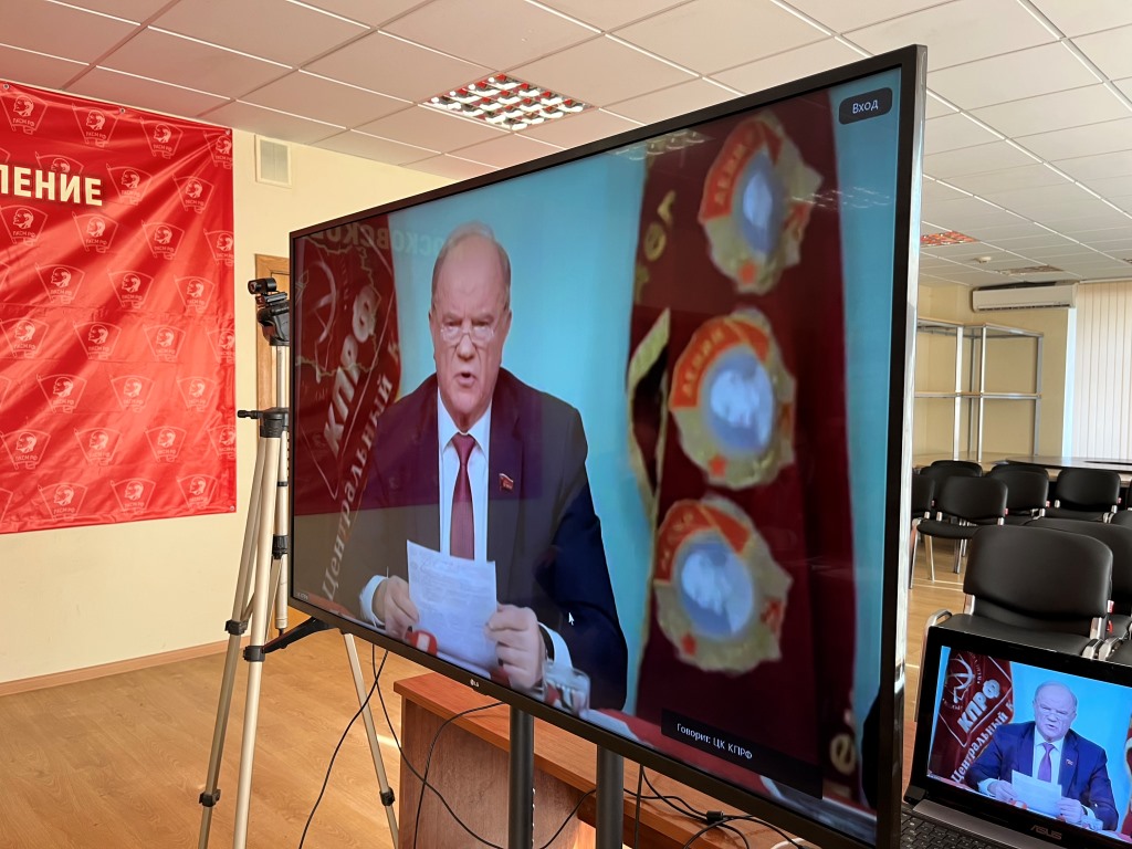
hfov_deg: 67.3
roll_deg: -0.9
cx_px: 566
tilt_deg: -3.3
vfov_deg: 53.1
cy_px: 424
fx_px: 850
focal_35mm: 26
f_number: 1.6
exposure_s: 1/50
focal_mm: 5.1
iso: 64
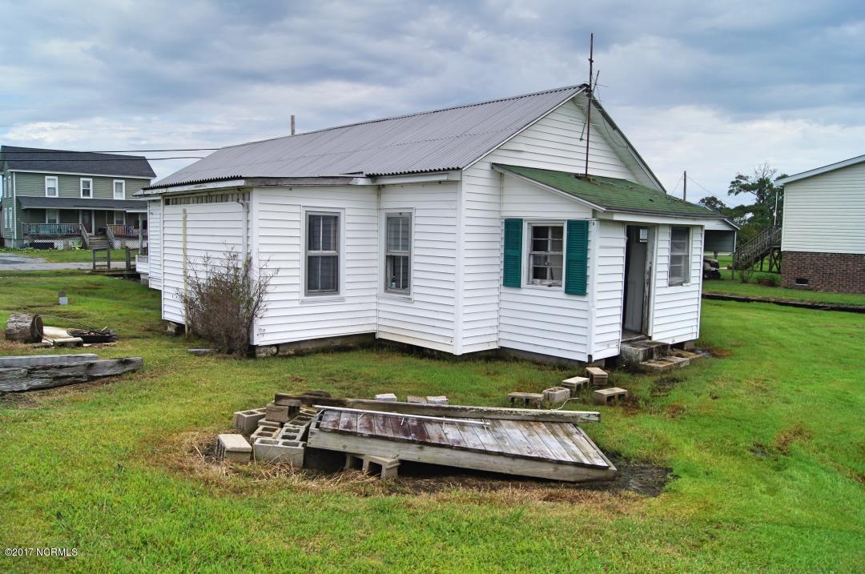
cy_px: 287
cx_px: 432
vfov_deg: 47.8
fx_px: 648
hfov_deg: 67.5
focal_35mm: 27
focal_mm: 18
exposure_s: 1/100
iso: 100
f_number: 13
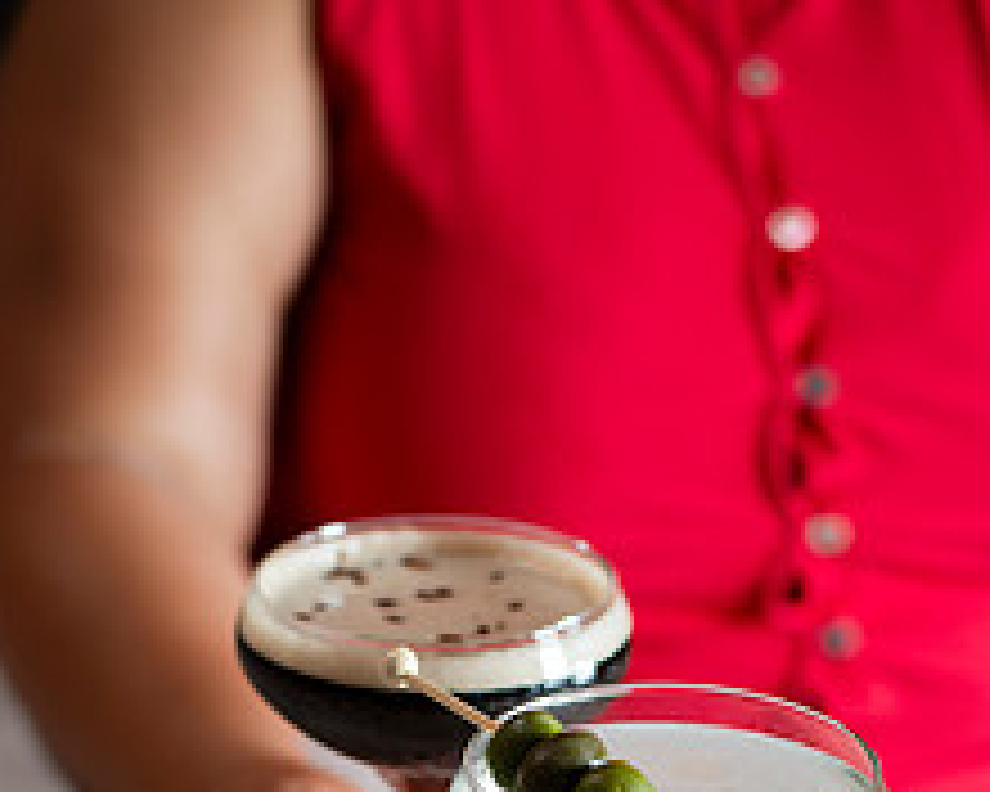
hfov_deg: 19.9
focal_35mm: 96
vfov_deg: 15.4
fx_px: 2813
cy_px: 972
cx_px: 590
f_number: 2.8
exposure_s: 1/250
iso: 200
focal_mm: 50
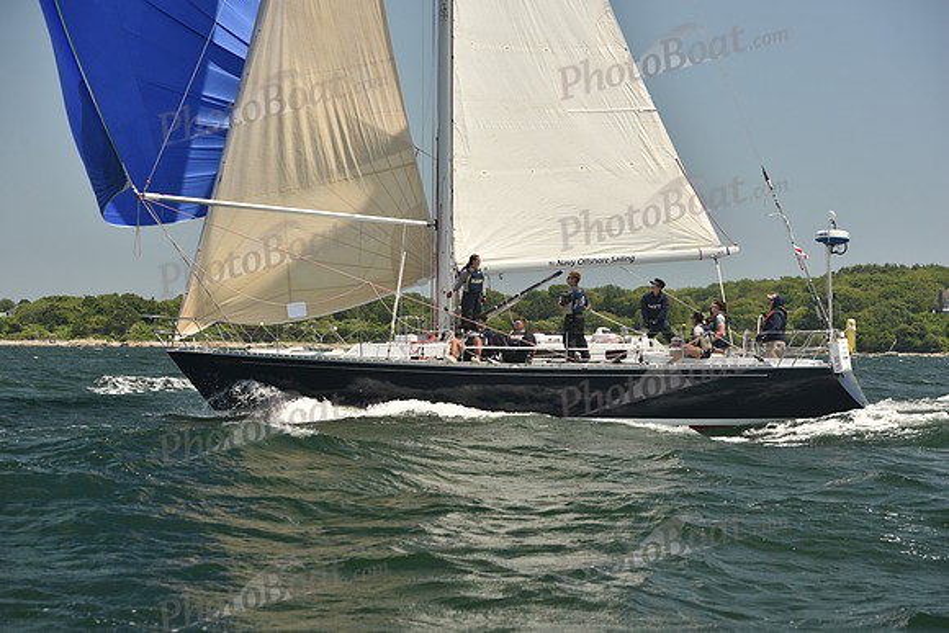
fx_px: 1846
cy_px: 316
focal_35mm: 70
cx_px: 474
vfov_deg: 19.5
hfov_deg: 28.8
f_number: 5.6
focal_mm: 70
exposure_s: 1/640
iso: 250
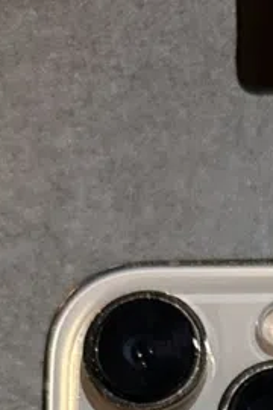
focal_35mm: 126
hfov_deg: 10.6
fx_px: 1433
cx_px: 378
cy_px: 891
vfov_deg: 13.3
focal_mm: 6.86
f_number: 1.78
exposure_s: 1/50
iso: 500
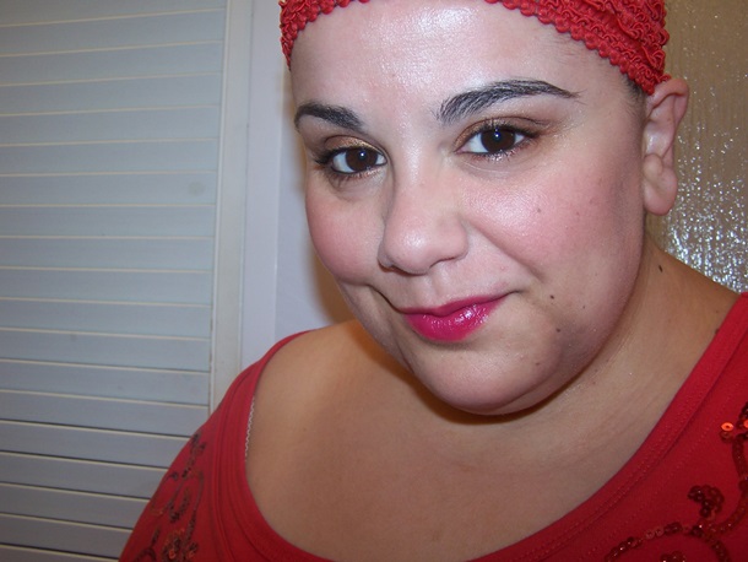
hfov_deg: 49.0
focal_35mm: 38
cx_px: 374
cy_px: 281
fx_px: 821
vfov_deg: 37.7
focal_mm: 6.3
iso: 80
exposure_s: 1/60
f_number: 2.8
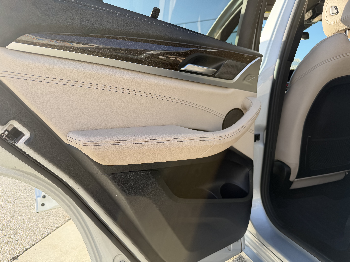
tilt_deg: -7.5
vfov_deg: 56.8
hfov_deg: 71.6
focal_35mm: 24
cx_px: 175
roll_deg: +2.6
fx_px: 243
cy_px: 131
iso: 80
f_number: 1.78
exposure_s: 1/878
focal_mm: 6.76
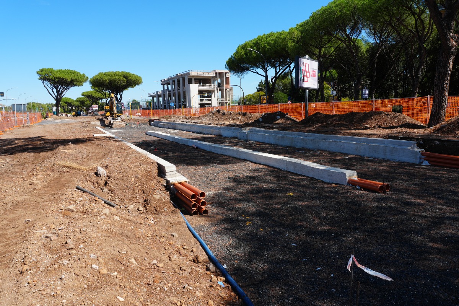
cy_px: 153
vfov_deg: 53.1
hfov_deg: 73.7
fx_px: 306
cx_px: 230
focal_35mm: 24
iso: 100
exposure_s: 1/160
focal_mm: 16
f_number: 10
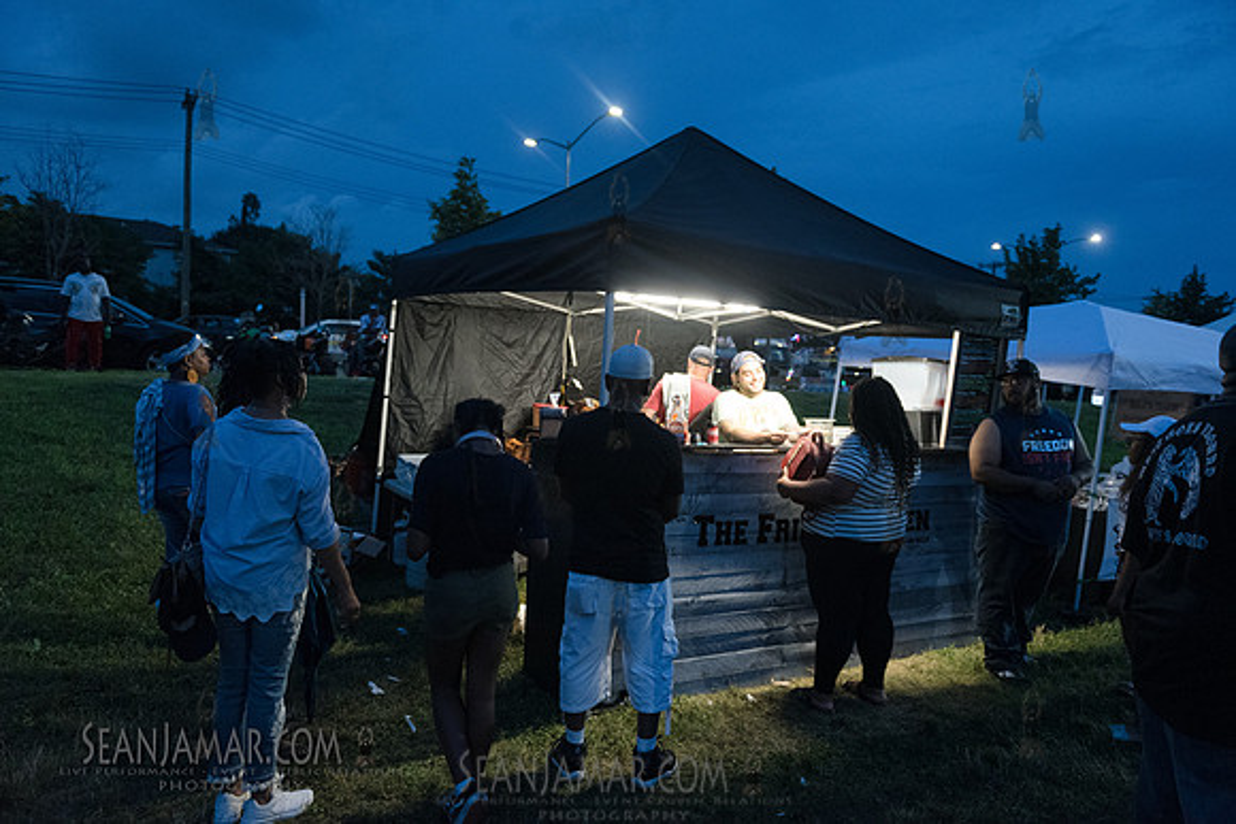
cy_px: 412
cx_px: 618
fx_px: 824
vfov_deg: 53.2
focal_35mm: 24
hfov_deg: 73.7
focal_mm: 24
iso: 4000
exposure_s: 1/200
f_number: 2.8
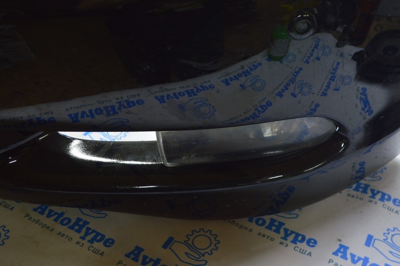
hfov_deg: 45.0
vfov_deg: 30.8
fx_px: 483
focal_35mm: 44
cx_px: 200
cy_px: 133
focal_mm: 29
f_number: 5.6
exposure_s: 1/20
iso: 400
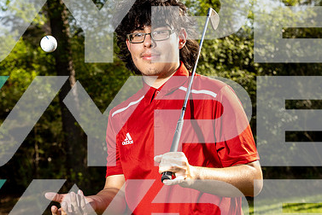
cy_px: 122
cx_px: 138
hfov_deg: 24.4
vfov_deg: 16.5
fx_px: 743
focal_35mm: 83
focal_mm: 54
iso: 100
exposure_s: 1/250
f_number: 5.6
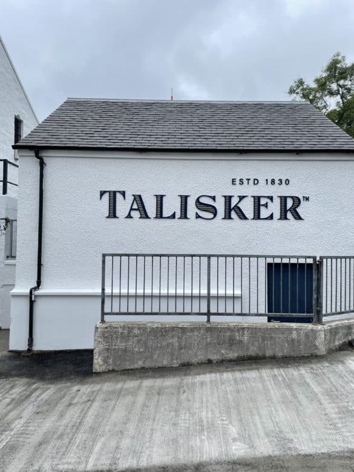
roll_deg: -0.5
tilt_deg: +1.1
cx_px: 177
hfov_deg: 53.1
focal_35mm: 26
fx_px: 355
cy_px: 236
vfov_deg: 67.3
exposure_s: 1/1453
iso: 50
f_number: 1.6
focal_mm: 4.2
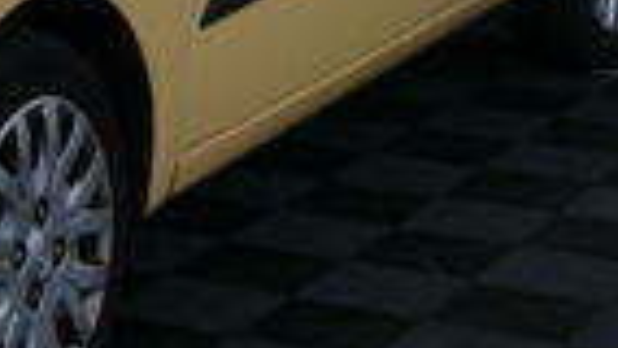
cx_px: -209
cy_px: -352
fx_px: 2410
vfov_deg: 7.9
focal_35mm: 147
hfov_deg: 14.0
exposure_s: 1/100
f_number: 4
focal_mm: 20
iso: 200
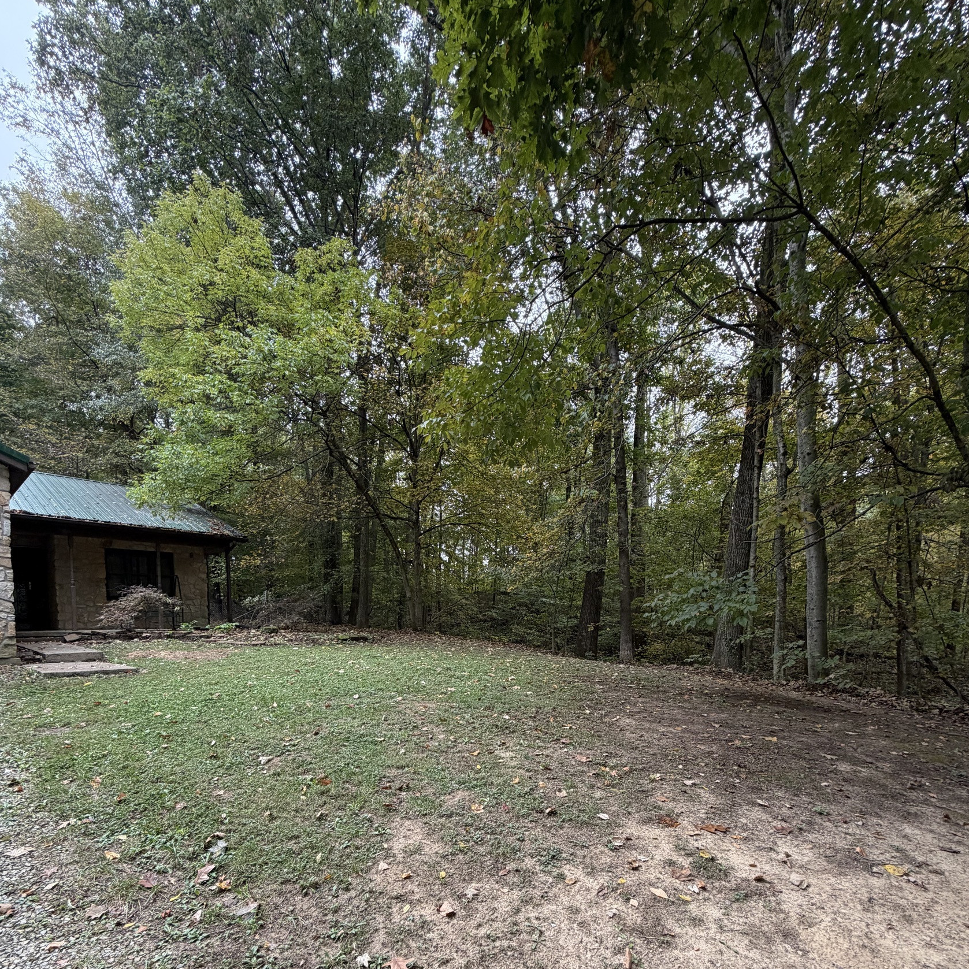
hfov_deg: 84.0
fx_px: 538
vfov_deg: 81.0
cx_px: 480
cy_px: 650
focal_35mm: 17
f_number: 2.2
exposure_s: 1/121
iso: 125
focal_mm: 2.22
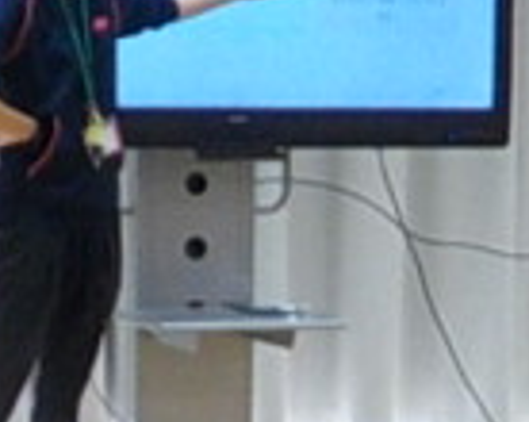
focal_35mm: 136
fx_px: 2126
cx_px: 264
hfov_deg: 14.2
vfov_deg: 10.9
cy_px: 652
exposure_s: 1/40
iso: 125
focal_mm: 4.1
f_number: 3.3
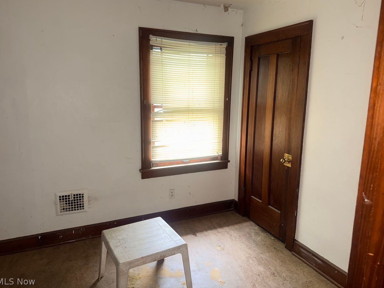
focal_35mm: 25
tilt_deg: -9.7
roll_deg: -0.4
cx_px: 194
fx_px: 277
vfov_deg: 54.9
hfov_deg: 69.4
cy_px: 139
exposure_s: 1/15
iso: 160
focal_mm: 6.76
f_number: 1.78
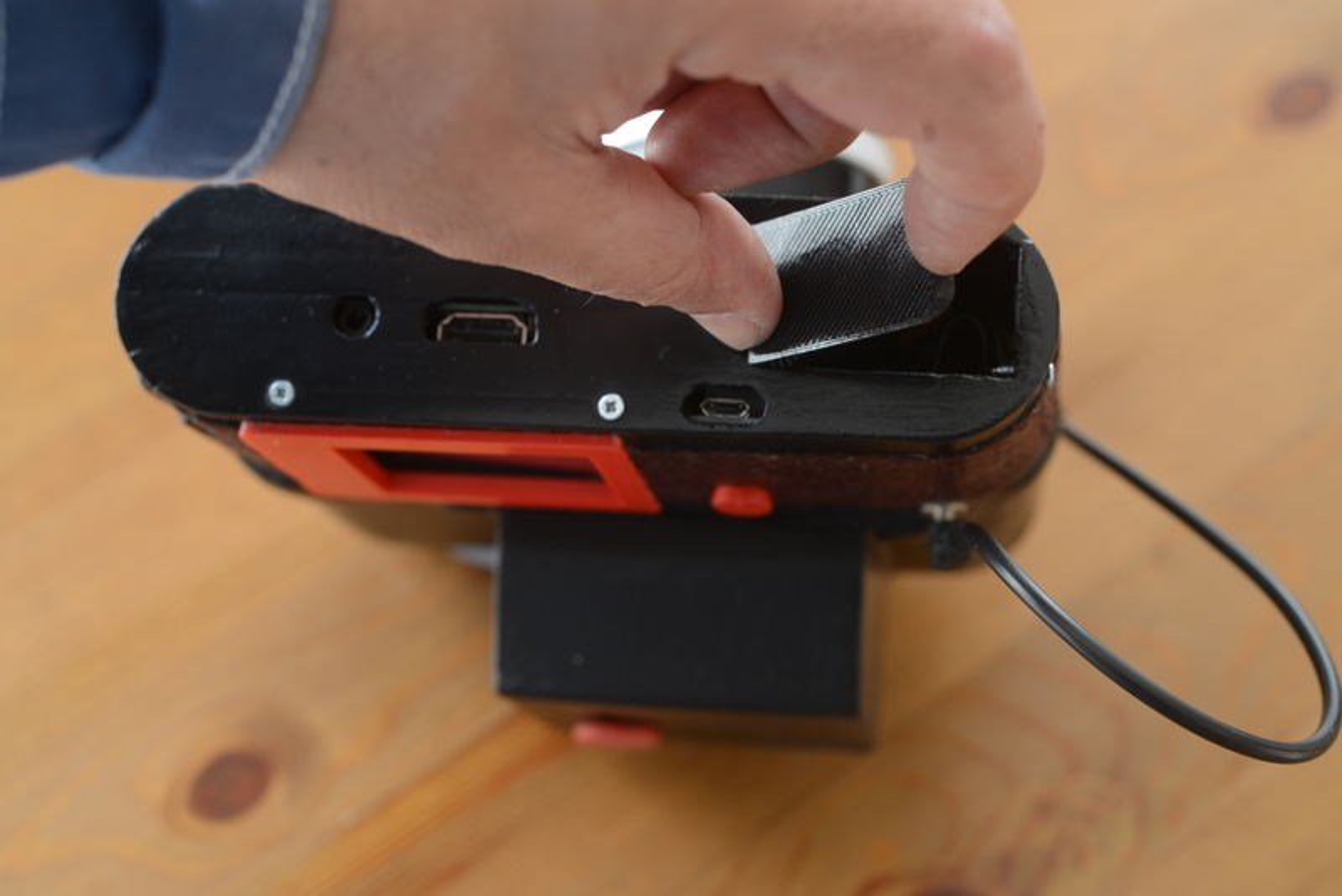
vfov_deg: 24.6
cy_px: 448
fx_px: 2051
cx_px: 671
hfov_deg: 36.2
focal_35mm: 55
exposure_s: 1/30
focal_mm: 55
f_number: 11
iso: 800
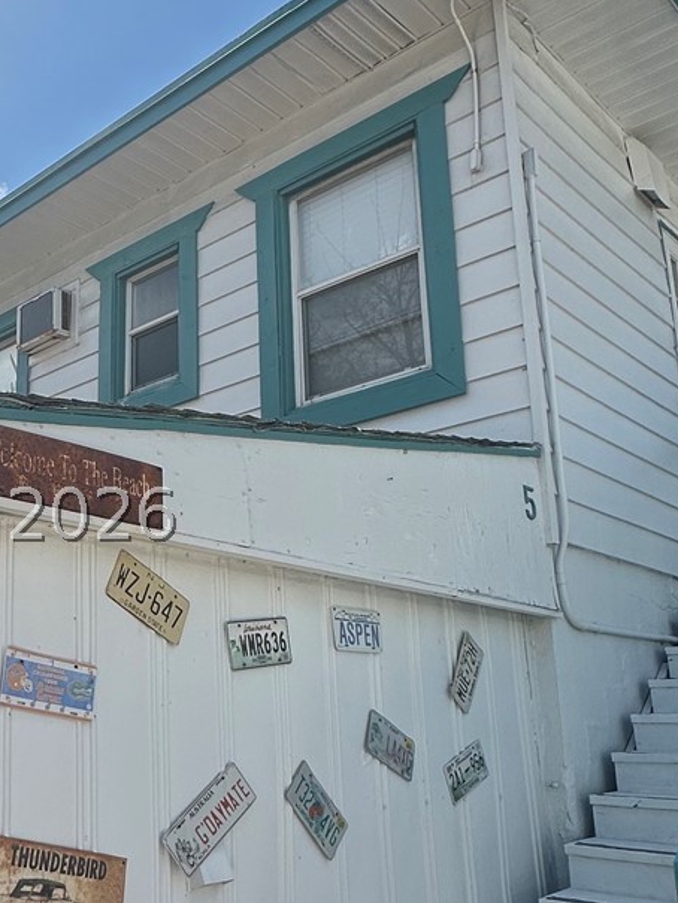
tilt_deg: +12.5
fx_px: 966
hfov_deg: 36.6
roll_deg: -2.0
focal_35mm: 37
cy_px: 515
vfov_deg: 50.0
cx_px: 88
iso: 50
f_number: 2.2
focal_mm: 2.22
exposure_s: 1/3040
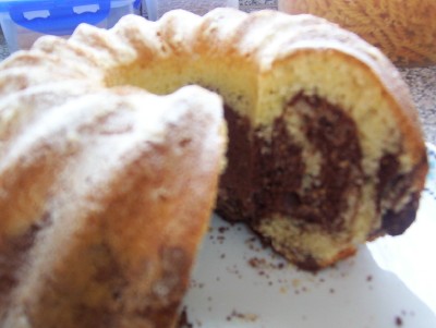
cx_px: 218
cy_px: 164
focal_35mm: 36
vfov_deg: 39.7
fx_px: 454
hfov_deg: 51.3
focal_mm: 5.54
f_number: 2.76
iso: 140
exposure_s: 1/30
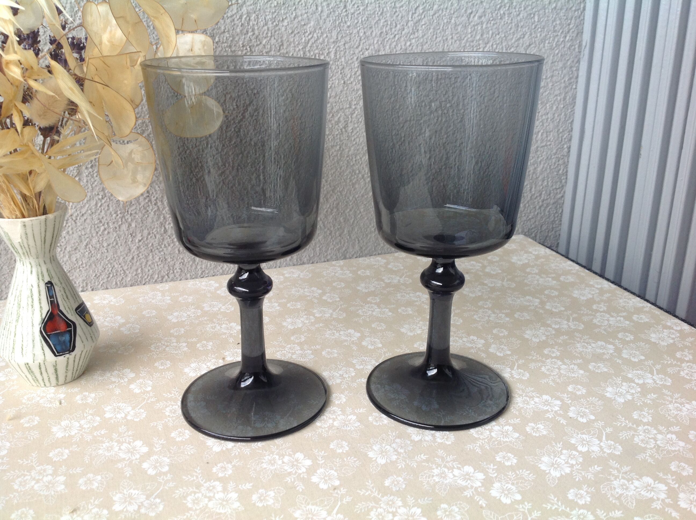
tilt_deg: -19.2
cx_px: 348
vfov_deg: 40.6
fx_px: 703
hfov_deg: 52.7
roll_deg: -2.0
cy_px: 260
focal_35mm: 35
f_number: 2.4
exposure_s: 1/24
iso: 64
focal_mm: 4.28
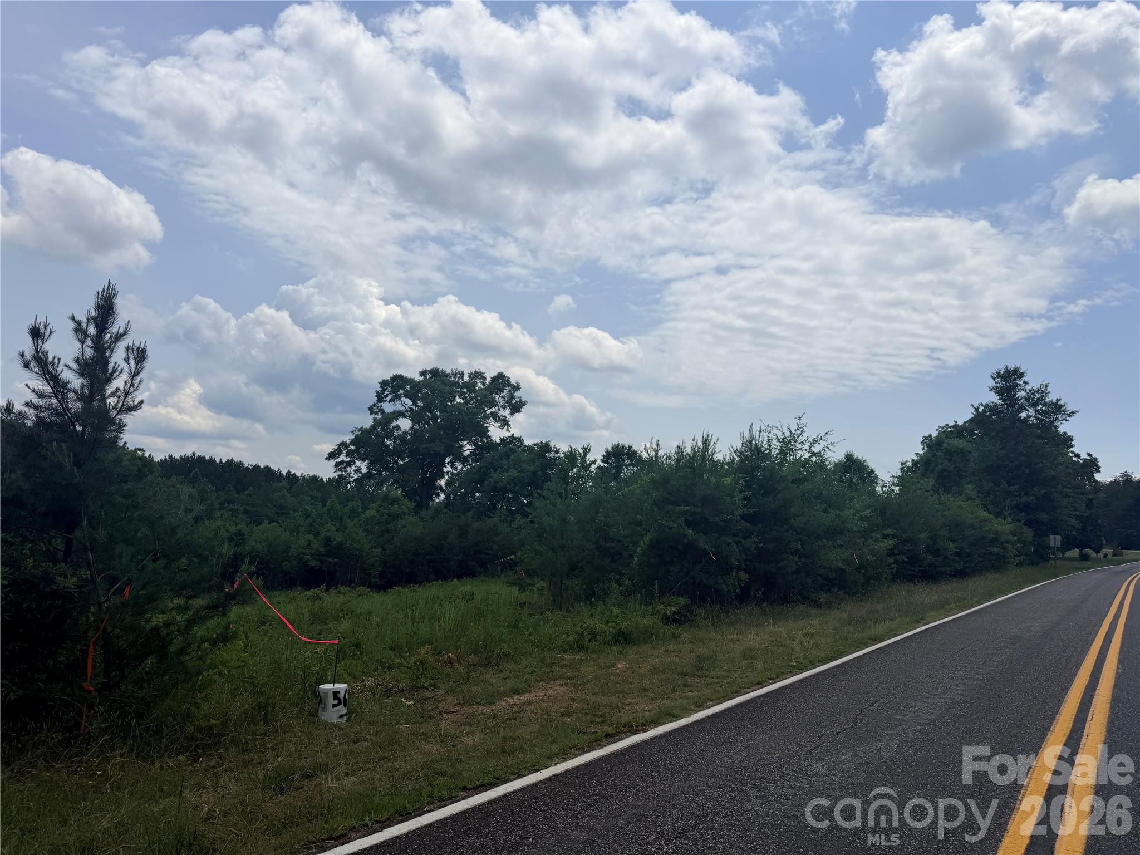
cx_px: 570
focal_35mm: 24
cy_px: 428
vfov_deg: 56.8
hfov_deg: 71.6
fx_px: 790
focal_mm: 6.76
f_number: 1.78
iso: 80
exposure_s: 1/14286
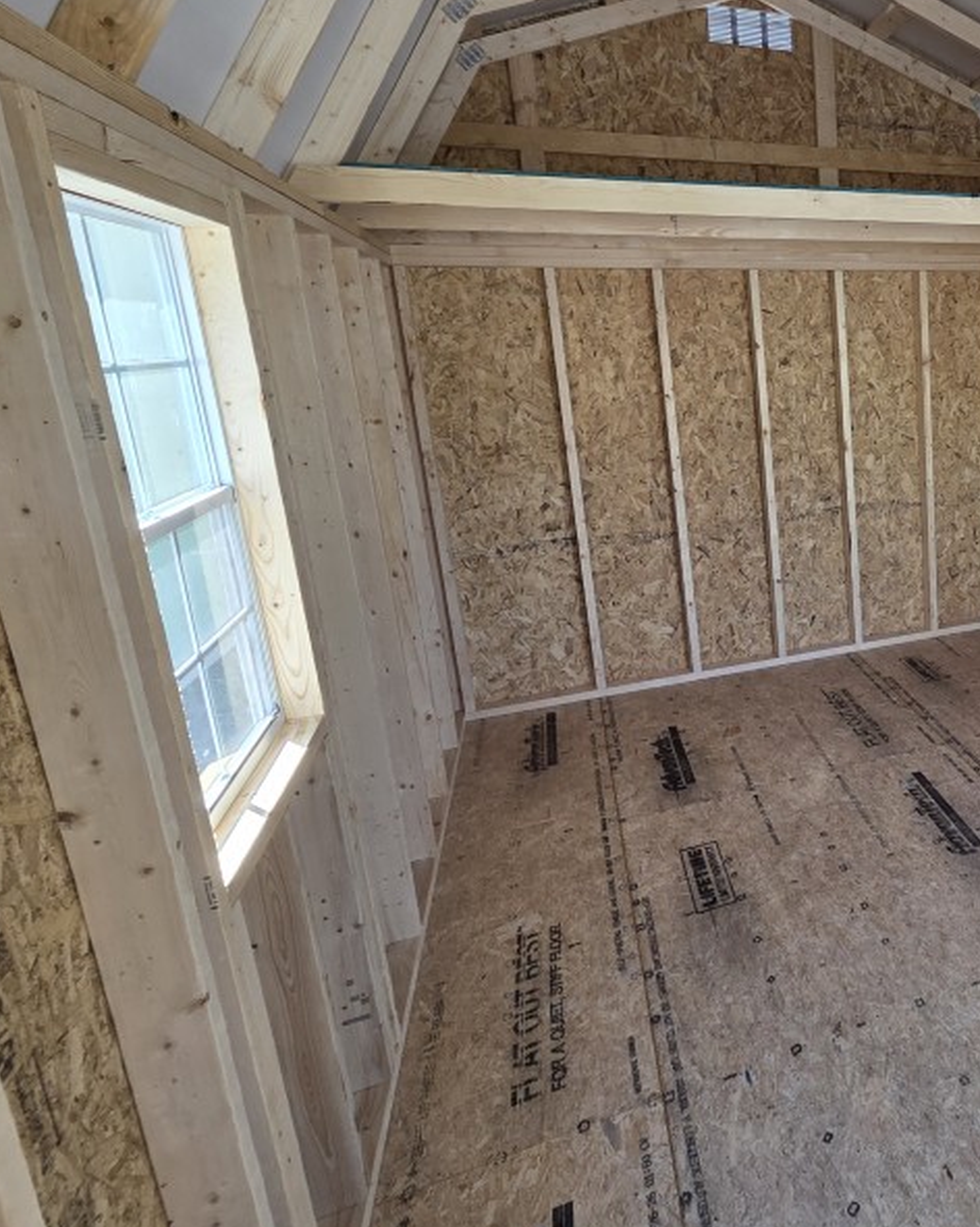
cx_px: 972
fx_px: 798
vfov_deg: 74.7
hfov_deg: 51.2
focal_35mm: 22
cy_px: 525
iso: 64
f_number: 2.2
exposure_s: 1/120
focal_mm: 2.2
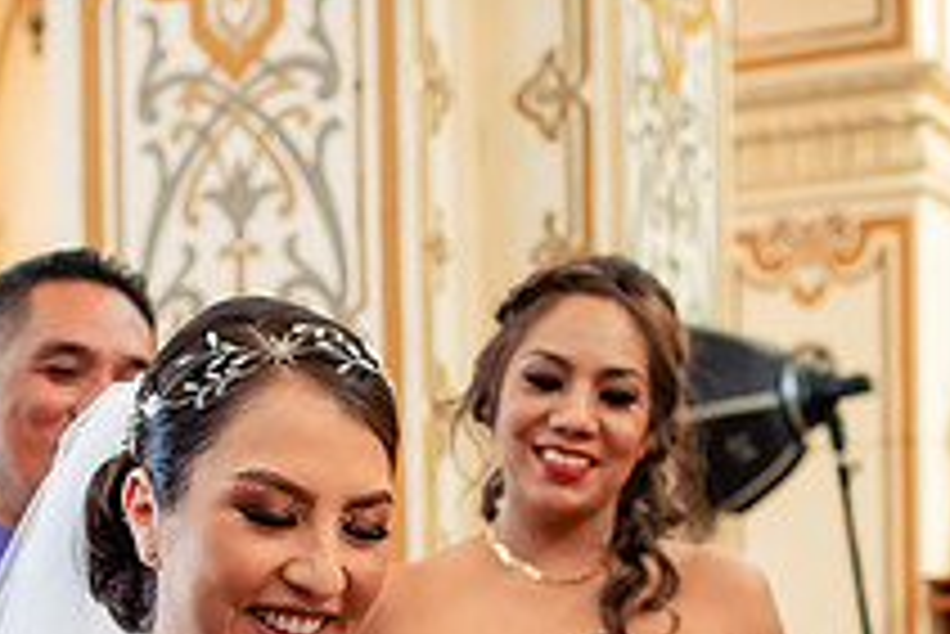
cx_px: 369
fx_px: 2535
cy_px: 677
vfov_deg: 14.0
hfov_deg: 21.2
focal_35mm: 96
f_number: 2.8
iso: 1250
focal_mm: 35
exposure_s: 1/100
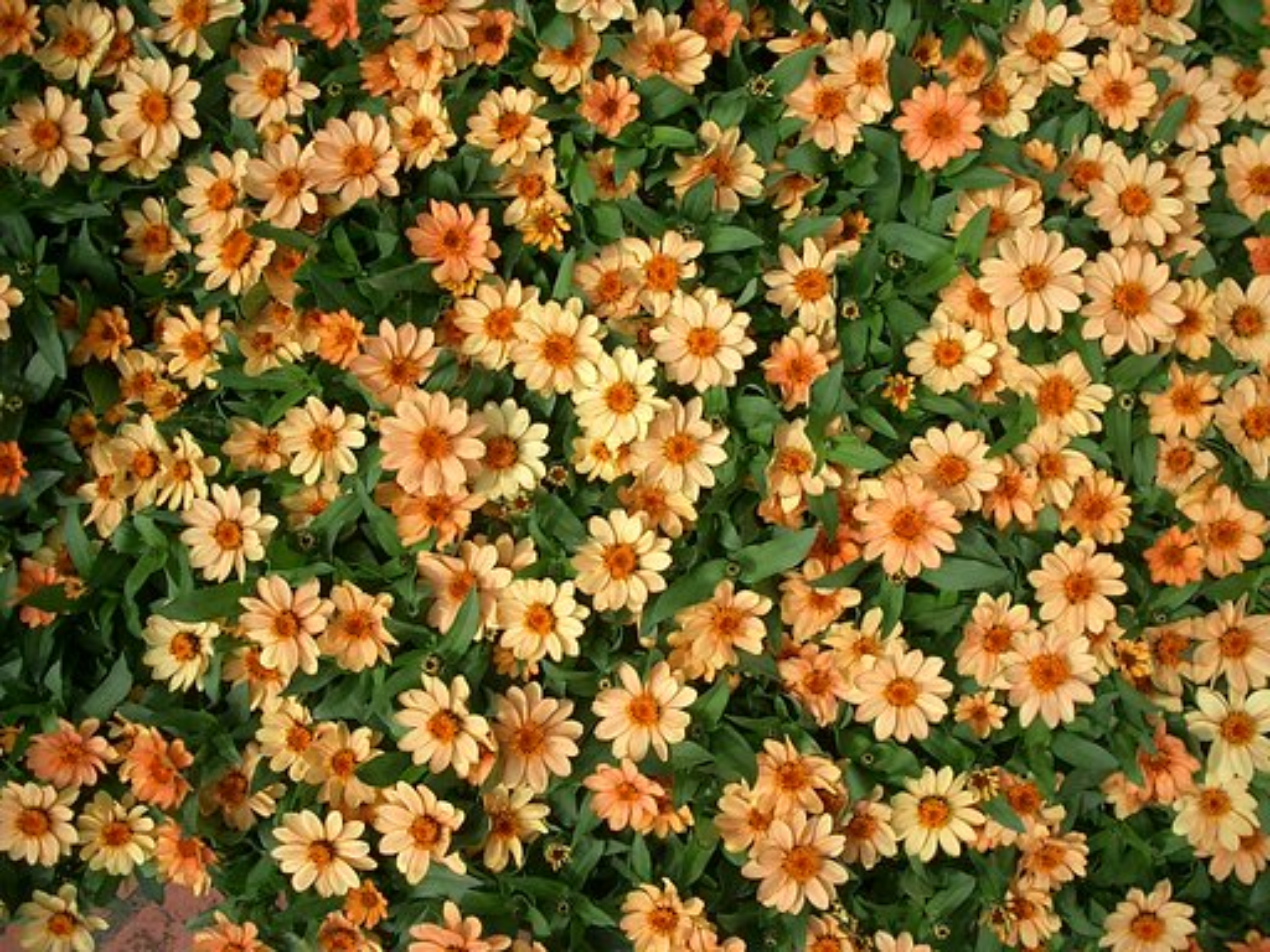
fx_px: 1284
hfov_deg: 52.6
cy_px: 476
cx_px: 635
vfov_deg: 40.7
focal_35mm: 35
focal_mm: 5.8
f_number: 2.6
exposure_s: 1/800
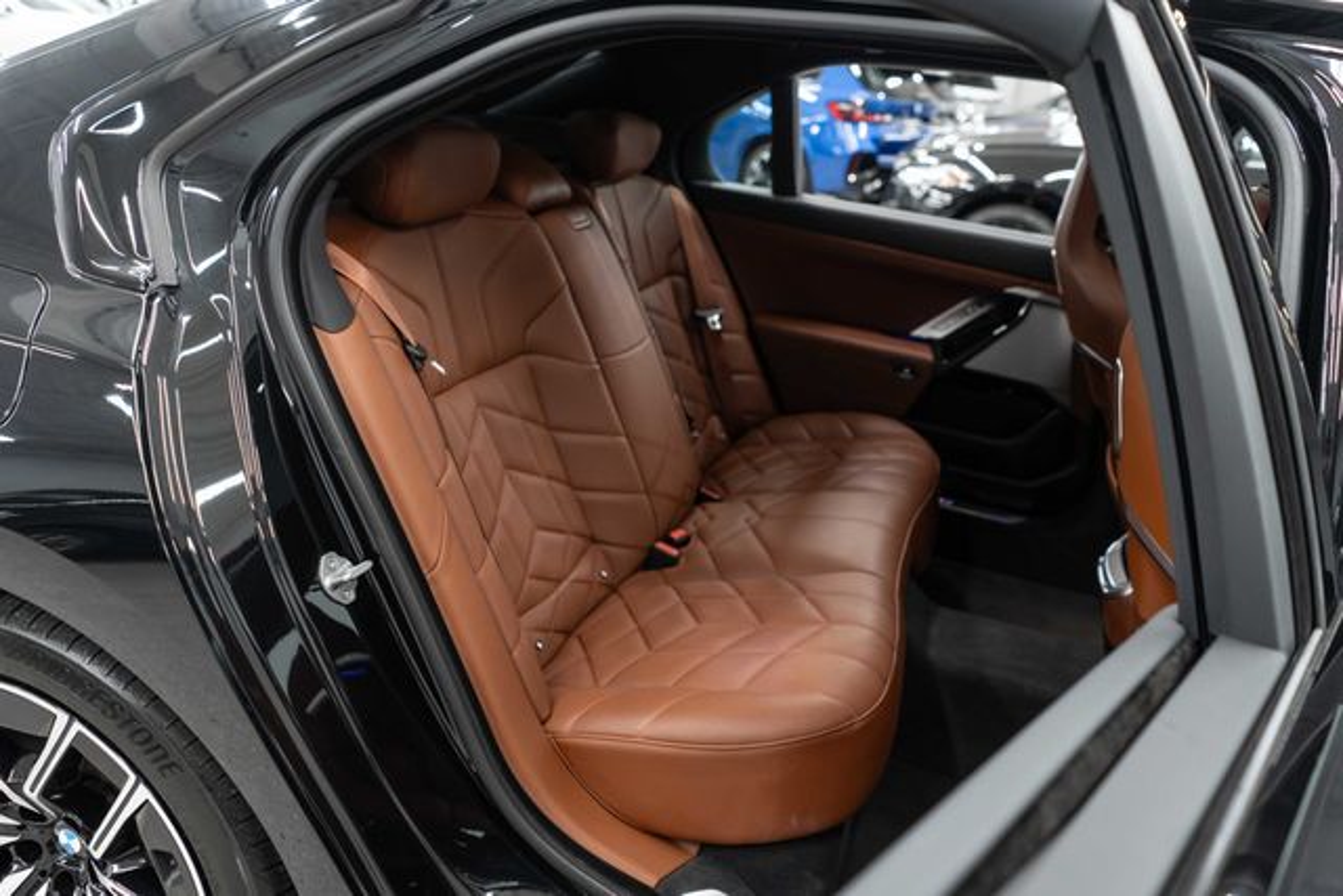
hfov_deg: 65.5
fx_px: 1045
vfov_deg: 46.4
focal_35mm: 28
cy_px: 448
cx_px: 672
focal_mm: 28
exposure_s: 1/40
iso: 800
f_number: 3.2
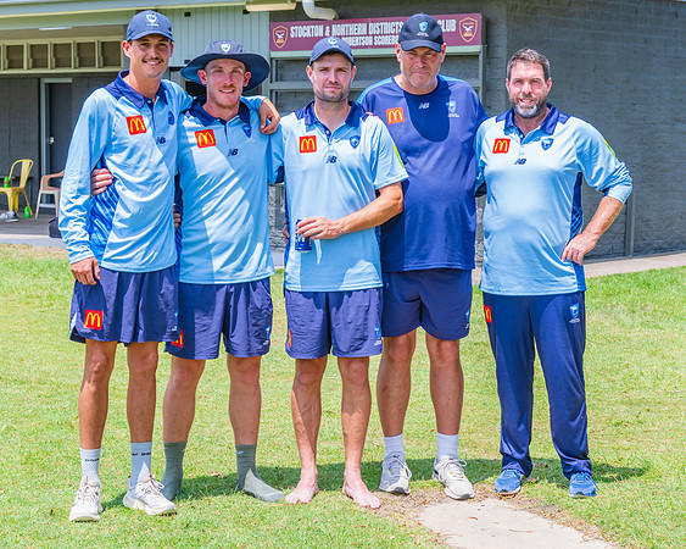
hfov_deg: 22.6
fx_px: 1717
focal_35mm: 85
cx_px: 400
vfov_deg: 18.1
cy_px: 270
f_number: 8
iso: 200
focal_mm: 62
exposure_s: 1/250
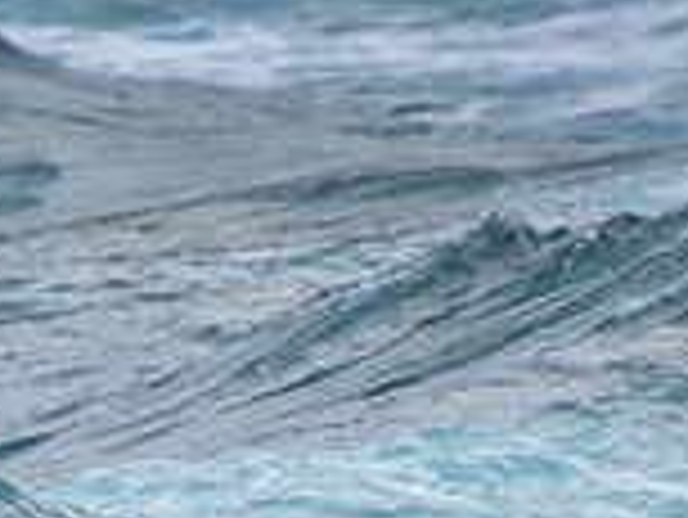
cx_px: -207
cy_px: 651
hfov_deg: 0.9
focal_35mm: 2191
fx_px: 43581
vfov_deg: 0.7
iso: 320
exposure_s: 1/1000
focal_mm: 400
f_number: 5.6
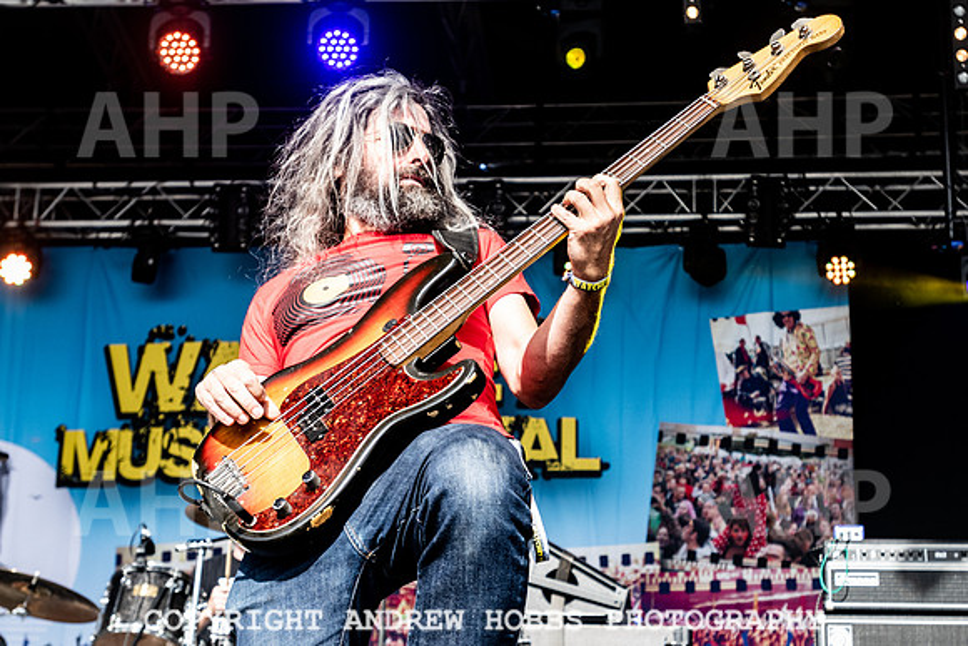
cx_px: 557
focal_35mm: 57
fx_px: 1524
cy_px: 372
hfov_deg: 35.2
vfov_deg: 23.9
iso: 500
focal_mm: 35
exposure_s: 1/1250
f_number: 5.6
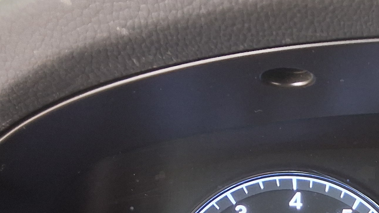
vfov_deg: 14.7
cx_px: 451
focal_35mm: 77
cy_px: 310
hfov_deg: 24.9
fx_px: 774
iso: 200
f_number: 1.9
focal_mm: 2.91
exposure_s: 1/24
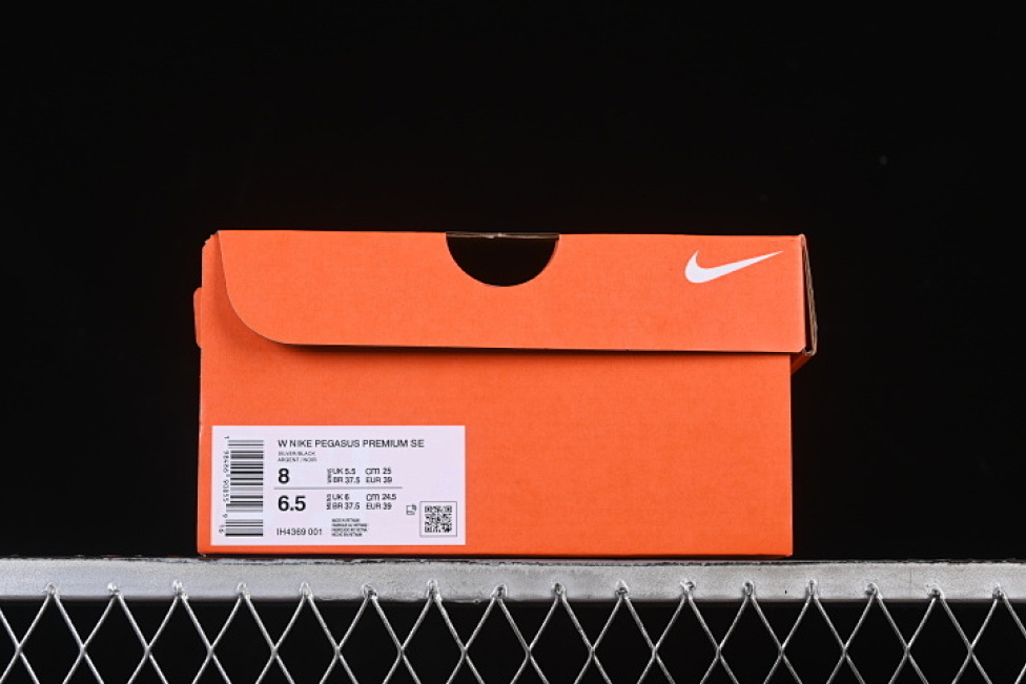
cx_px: 510
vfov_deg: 16.5
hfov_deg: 24.5
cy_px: 326
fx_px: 2366
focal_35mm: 83
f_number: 8
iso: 160
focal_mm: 50
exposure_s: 1/80
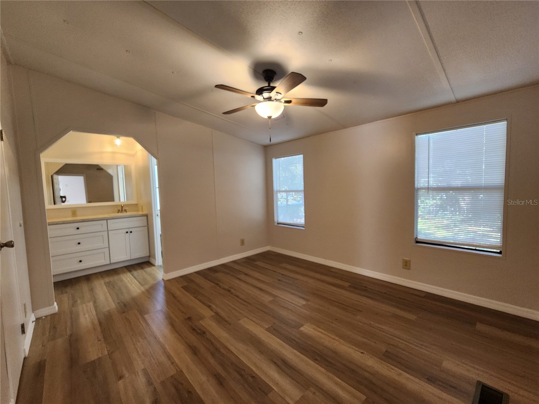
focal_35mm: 13
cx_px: 270
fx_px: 202
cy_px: 202
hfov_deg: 106.2
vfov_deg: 89.9
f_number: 2.2
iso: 250
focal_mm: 2.2
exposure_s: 1/60
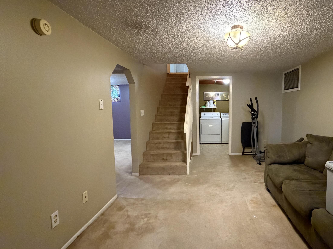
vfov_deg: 68.7
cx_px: 212
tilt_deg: -4.8
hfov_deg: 82.7
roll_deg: +0.5
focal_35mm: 19
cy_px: 122
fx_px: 183
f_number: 2.2
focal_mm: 2.22
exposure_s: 1/60
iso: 1250
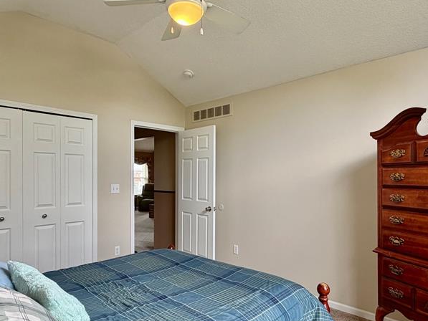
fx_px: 297
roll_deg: +1.3
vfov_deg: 56.7
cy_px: 178
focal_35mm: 24
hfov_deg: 71.6
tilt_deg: -0.5
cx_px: 212
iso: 160
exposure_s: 1/121
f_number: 2.2
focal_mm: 2.22
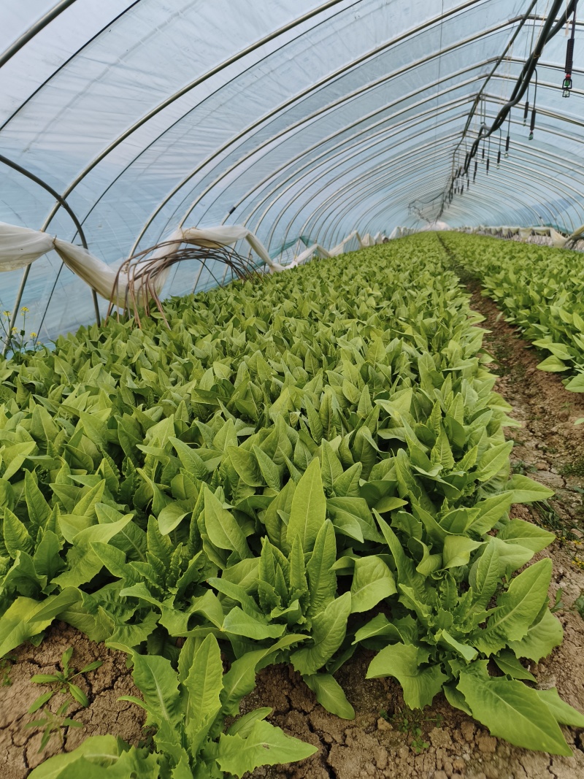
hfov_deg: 58.9
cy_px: 390
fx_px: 517
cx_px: 292
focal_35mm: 23
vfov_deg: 73.9
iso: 50
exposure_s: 1/367
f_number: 1.88
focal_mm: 5.56
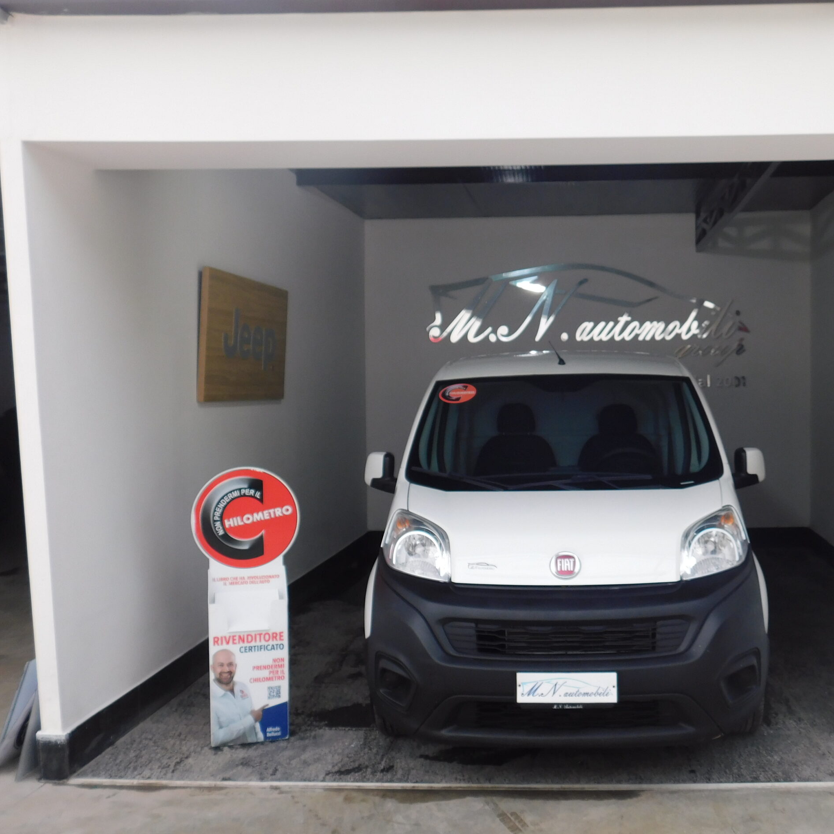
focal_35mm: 36
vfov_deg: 46.0
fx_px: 981
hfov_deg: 45.5
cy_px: 413
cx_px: 537
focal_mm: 5.3
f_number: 3.2
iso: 125
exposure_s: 1/500
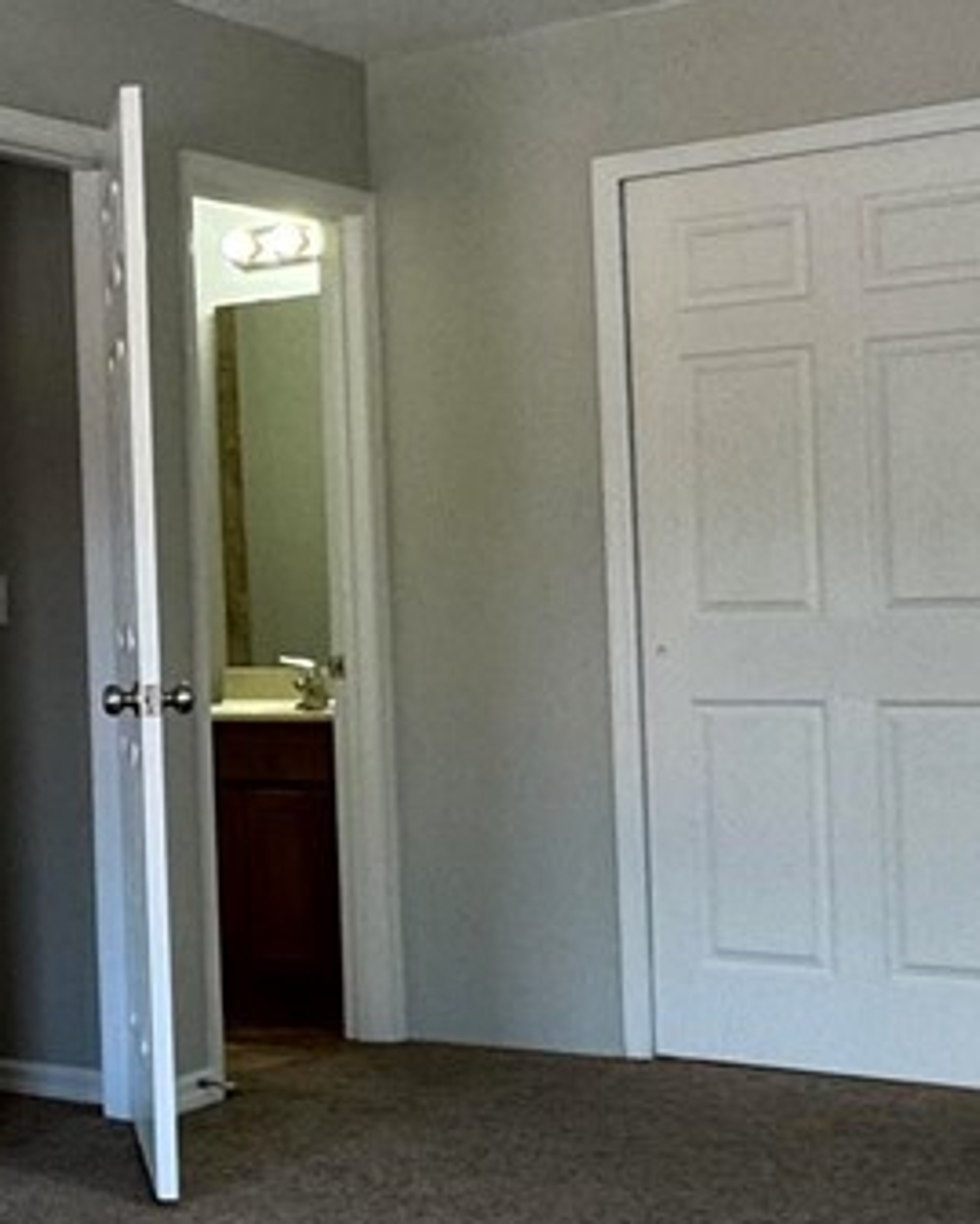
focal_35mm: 65
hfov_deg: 21.4
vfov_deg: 29.1
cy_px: 576
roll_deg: +1.6
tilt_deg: +0.5
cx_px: -273
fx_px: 2356
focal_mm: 2.22
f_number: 2.2
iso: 160
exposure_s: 1/120
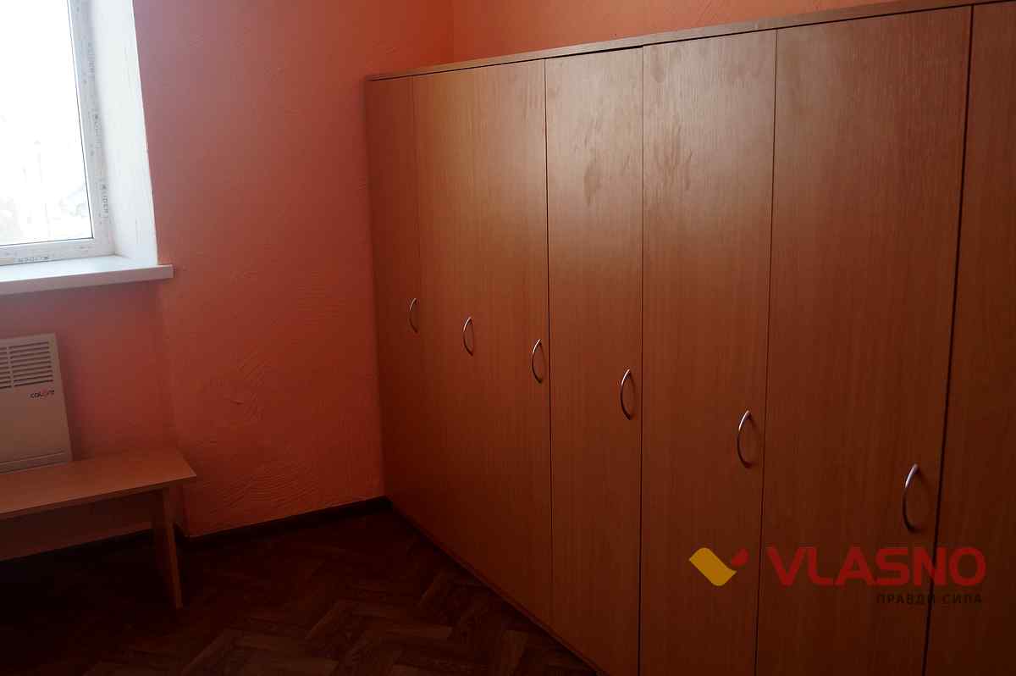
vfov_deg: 39.9
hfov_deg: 57.3
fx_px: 931
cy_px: 338
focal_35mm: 33
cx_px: 508
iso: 500
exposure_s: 1/160
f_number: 4
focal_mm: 22
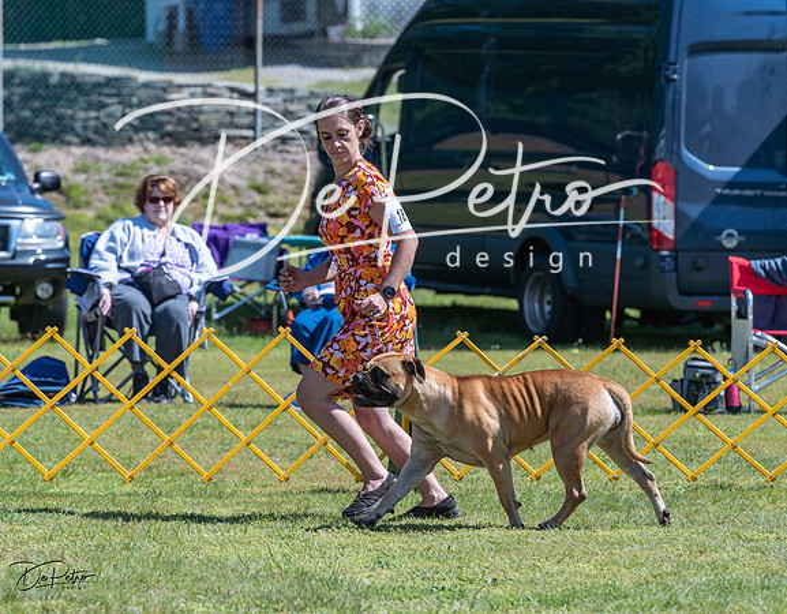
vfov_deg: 6.3
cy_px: 302
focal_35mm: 241
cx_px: 397
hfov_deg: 8.1
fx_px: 5566
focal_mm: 200
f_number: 6.3
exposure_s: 1/640
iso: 200
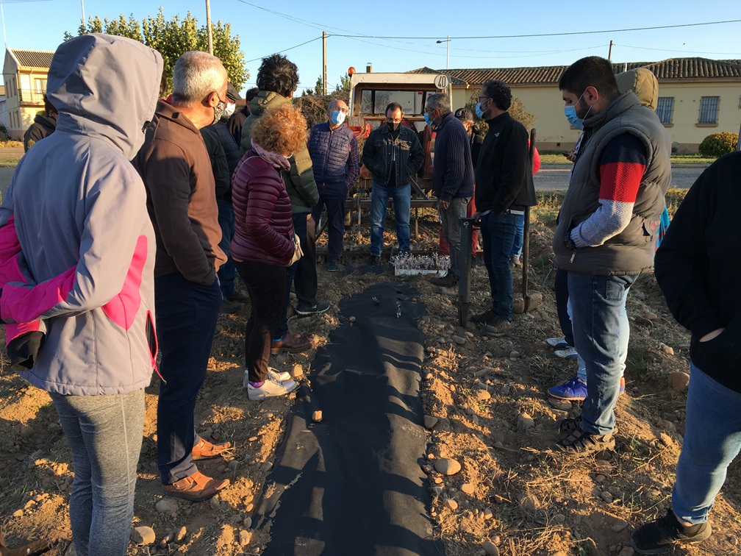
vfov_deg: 48.2
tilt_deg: -13.0
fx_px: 621
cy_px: 278
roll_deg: -0.2
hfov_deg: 61.7
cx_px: 370
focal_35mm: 29
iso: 25
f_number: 2.2
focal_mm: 4.15
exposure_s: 1/320
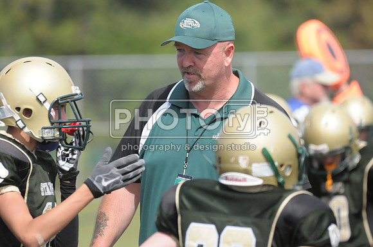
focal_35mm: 375
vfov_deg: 3.7
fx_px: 3880
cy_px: 124
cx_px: 186
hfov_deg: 5.5
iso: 1600
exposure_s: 1/8000
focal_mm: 250
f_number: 4
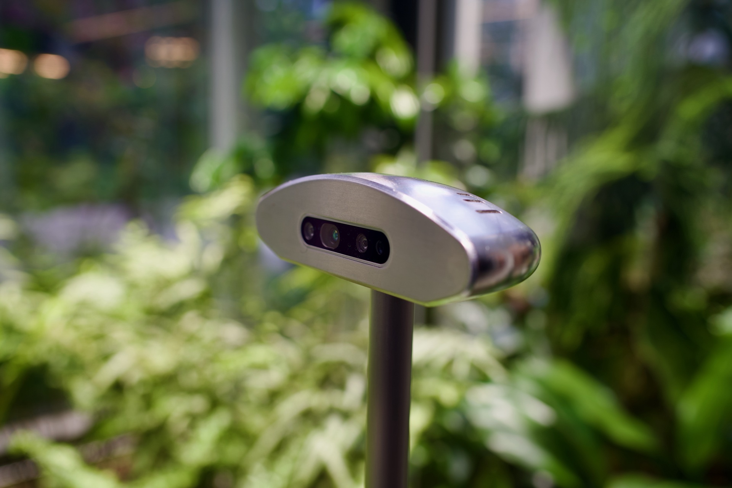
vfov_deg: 37.9
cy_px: 244
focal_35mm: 35
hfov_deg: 54.4
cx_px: 366
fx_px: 712
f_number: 2.8
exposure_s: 1/80
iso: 100
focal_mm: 35
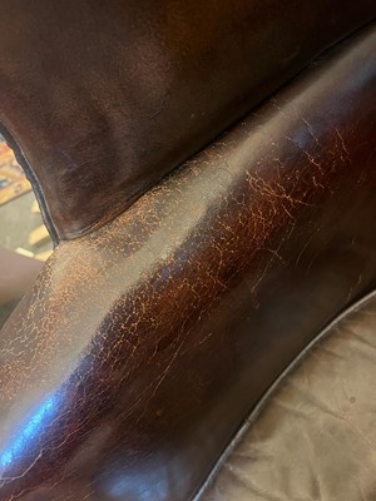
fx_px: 377
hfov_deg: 53.1
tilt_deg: -50.2
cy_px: 250
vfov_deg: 67.3
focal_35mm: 26
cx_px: 188
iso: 800
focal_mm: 5.1
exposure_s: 1/25
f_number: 1.6
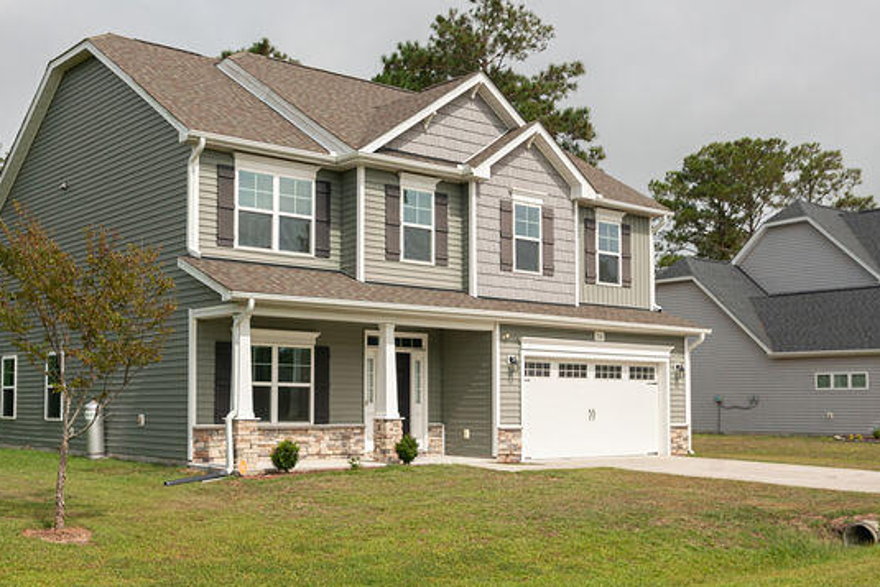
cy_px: 338
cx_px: 268
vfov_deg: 30.5
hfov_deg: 43.6
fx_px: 1076
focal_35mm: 44
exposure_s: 1/2000
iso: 320
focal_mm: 23
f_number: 7.1
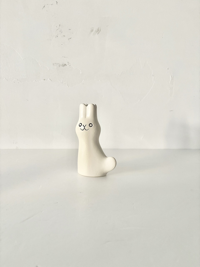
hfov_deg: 53.1
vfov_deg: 67.3
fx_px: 200
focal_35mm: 26
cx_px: 100
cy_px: 134
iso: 200
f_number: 1.6
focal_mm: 5.96
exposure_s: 1/60
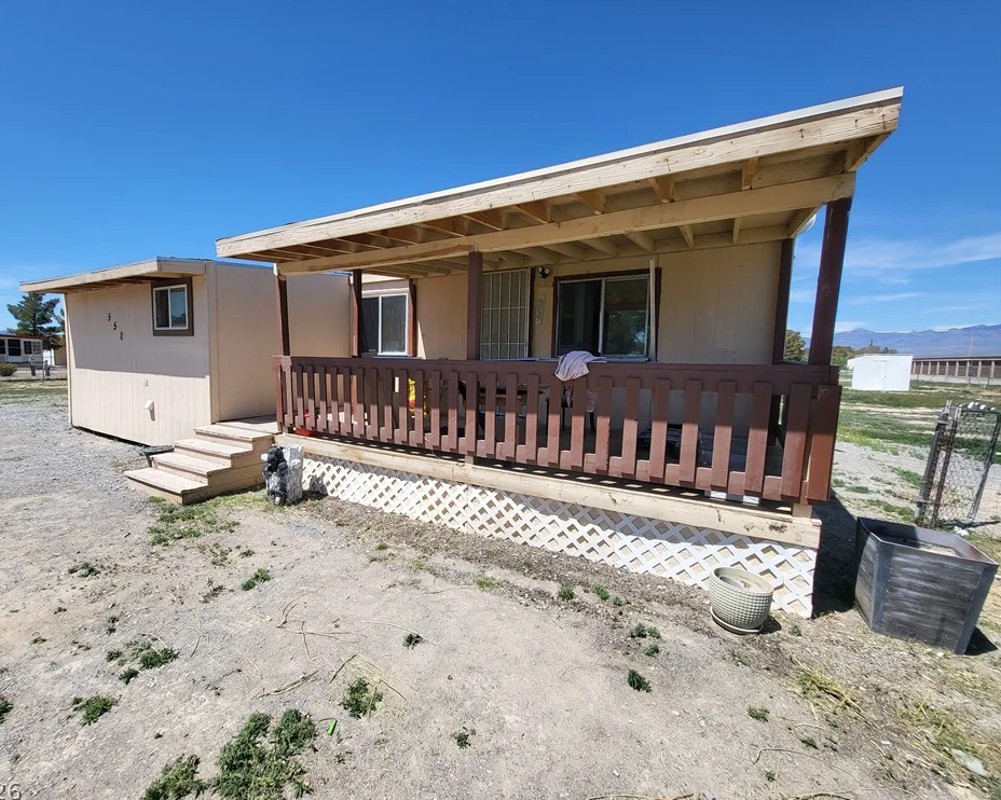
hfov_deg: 100.4
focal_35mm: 14
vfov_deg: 88.0
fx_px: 415
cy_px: 395
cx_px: 455
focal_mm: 1.74
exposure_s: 1/1218
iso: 32
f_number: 2.2
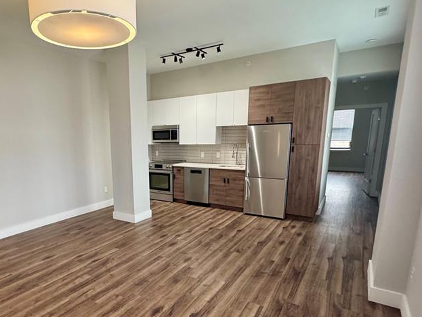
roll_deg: +1.6
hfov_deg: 72.2
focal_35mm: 23
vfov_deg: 58.3
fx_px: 280
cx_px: 149
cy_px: 193
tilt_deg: -12.1
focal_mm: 2.22
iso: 320
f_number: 2.2
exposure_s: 1/120
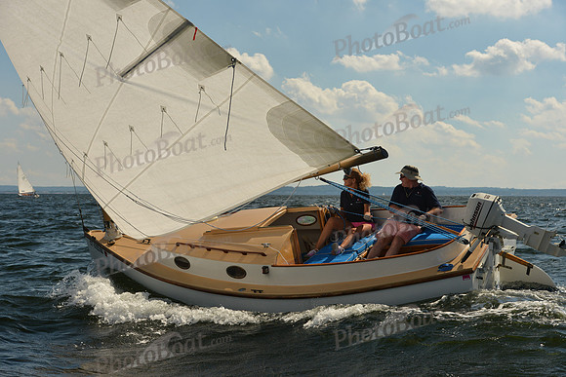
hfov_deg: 28.8
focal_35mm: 70
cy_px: 188
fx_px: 1101
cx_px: 283
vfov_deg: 19.5
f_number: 9
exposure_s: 1/1000
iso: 500
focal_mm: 70
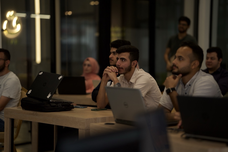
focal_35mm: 85
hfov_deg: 23.9
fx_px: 538
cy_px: 76
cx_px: 114
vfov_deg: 16.1
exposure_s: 1/250
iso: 250
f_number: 1.4
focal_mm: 85
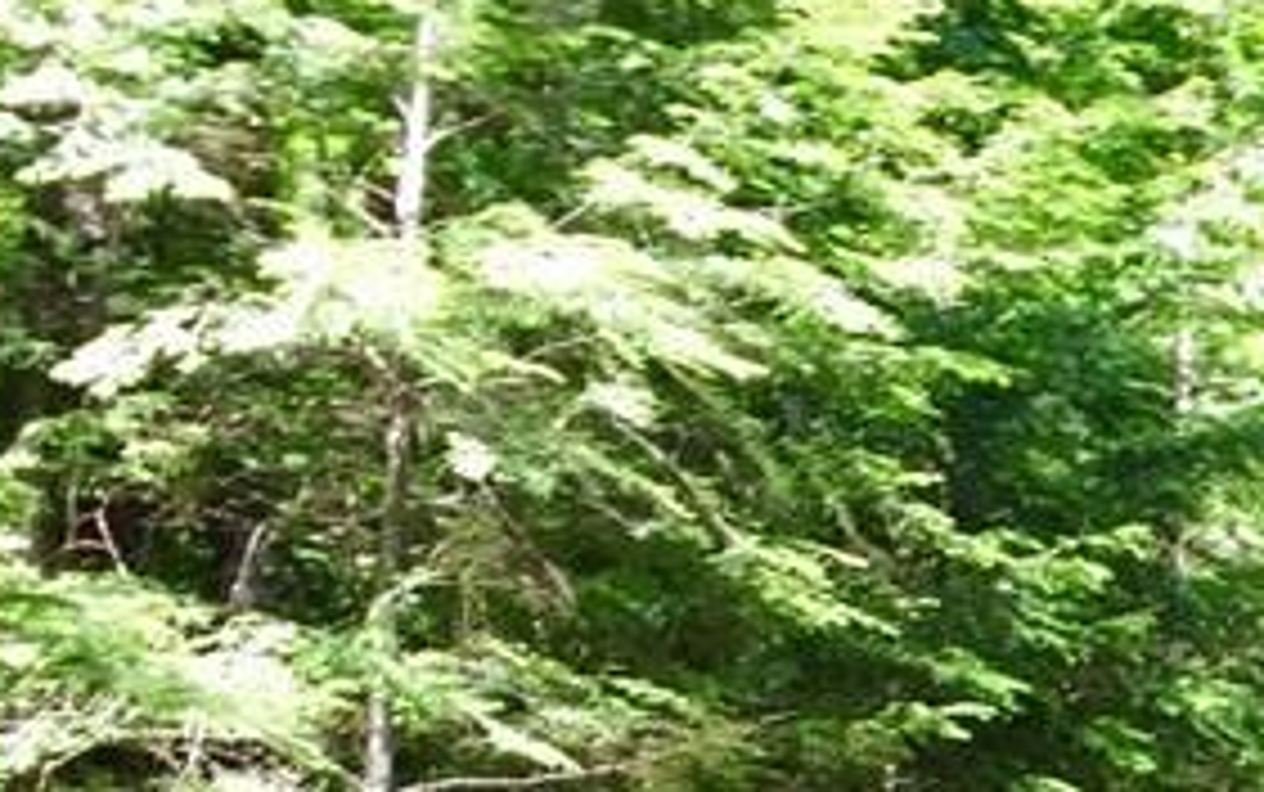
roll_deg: +1.4
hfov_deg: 17.1
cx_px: 1804
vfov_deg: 11.1
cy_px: 1269
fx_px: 3861
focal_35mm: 112
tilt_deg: -3.0
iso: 32
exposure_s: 1/120
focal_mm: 4.15
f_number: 2.2
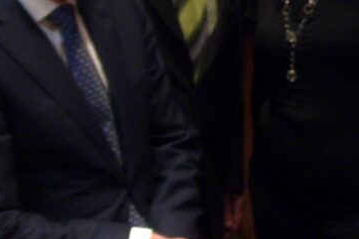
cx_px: 287
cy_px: 8
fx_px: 1286
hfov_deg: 15.8
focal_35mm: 129
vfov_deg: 10.5
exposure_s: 1/8
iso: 160
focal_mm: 7.6
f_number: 3
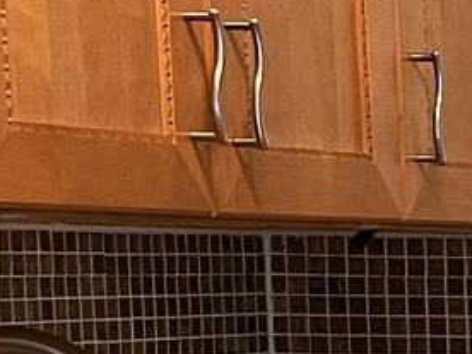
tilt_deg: -7.0
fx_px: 2632
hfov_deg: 8.1
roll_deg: -1.2
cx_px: 1596
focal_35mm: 193
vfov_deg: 7.5
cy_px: 576
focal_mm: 5.7
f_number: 1.5
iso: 200
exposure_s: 1/60
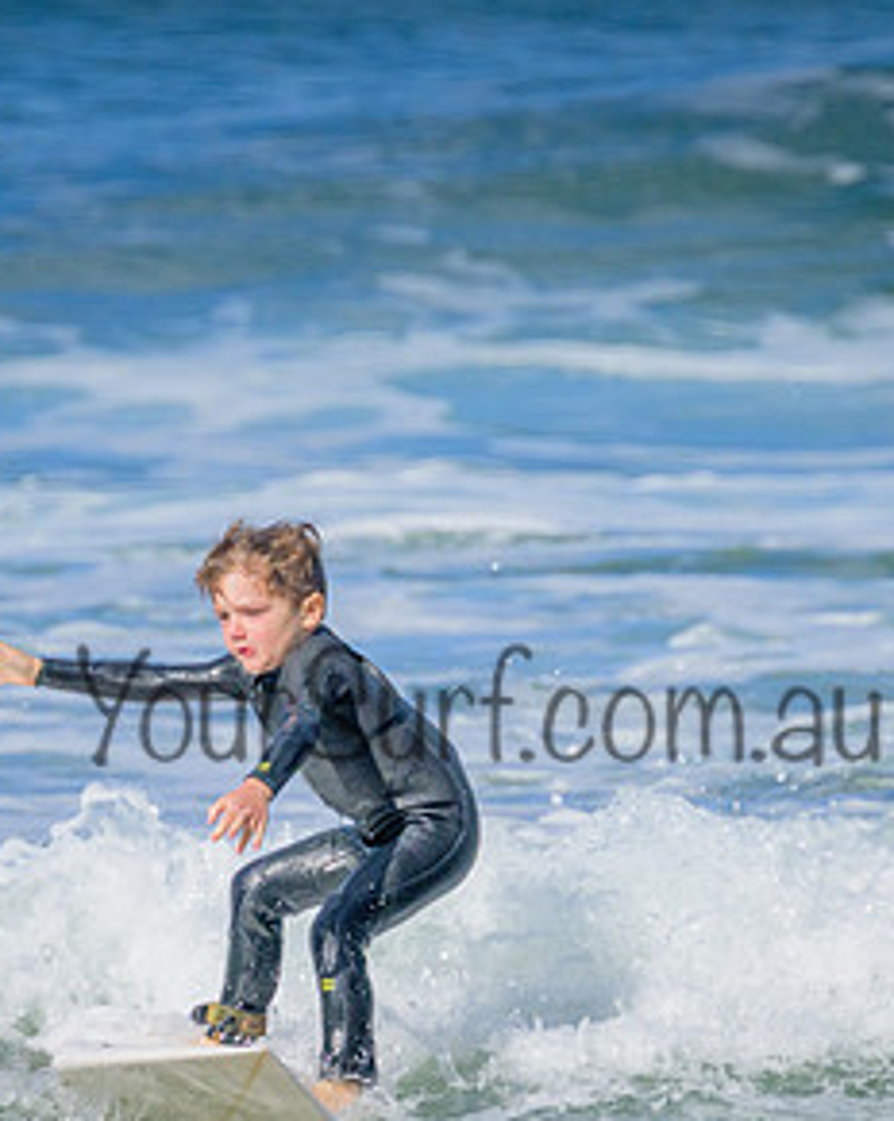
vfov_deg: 1.3
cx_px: 474
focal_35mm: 1499
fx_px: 49682
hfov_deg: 1.0
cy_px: 672
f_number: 11
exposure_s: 1/1600
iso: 1400
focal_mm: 800
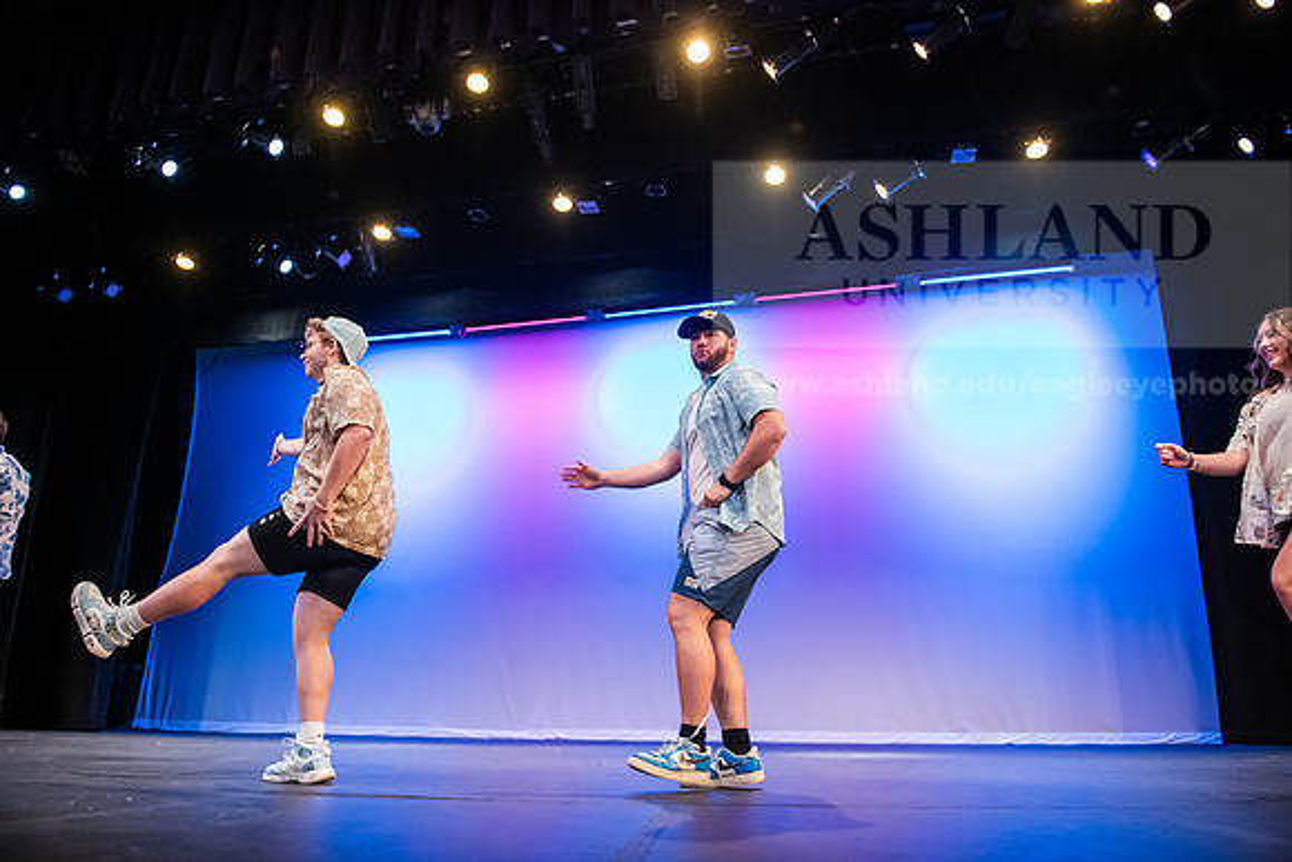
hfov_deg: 69.4
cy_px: 431
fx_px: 933
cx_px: 646
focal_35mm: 26
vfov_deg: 49.6
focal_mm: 26
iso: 4000
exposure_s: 1/320
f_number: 3.2
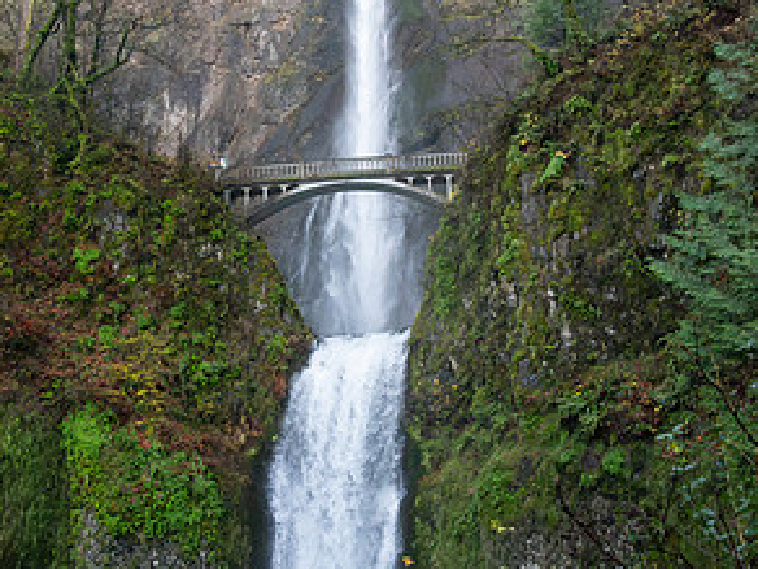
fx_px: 876
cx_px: 382
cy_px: 236
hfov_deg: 46.8
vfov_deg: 35.9
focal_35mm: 40
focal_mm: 27
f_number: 16
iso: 12800
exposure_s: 1/250
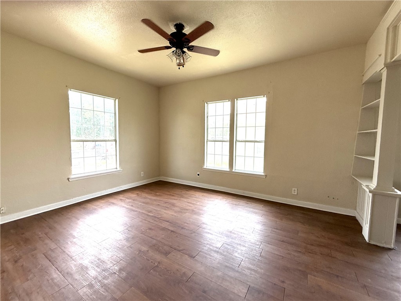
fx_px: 162
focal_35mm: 14
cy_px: 150
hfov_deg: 102.1
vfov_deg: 85.7
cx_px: 200
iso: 64
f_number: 2.2
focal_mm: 2.22
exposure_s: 1/297
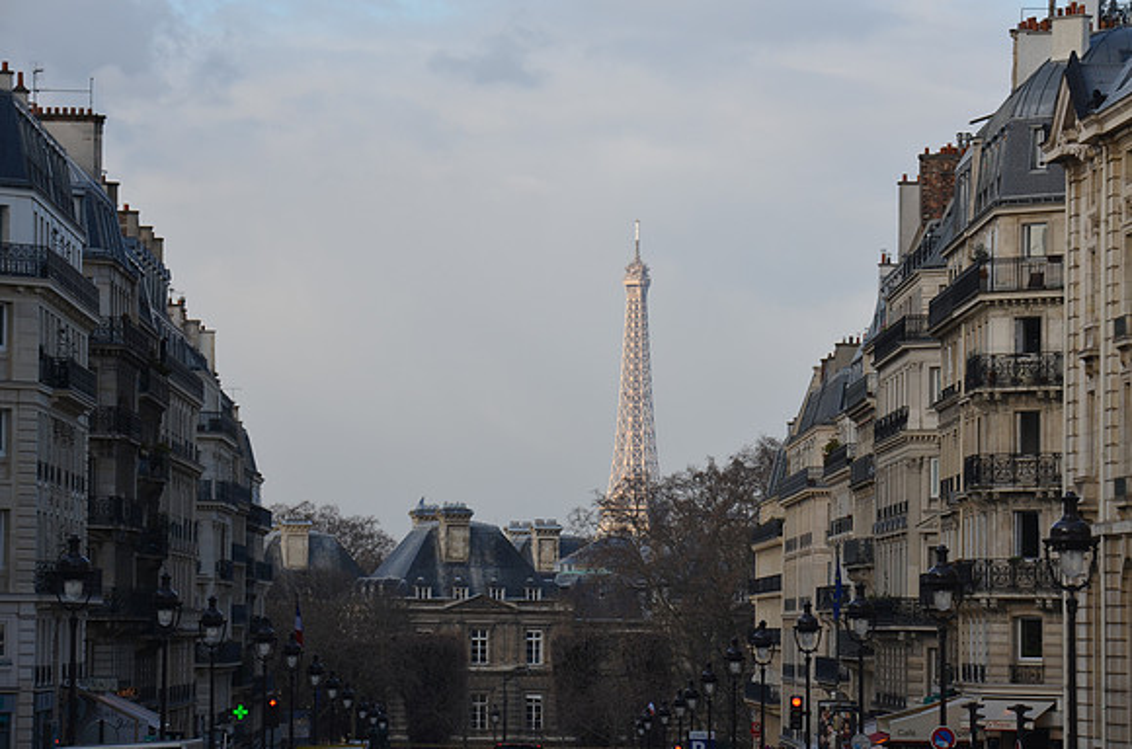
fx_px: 5271
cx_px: 566
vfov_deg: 8.1
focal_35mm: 168
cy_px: 374
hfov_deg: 12.3
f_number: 8
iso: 180
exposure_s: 1/250
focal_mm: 112
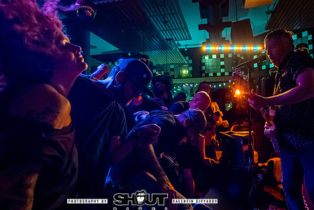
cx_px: 193
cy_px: 108
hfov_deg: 75.0
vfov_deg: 55.2
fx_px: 201
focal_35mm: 23
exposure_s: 1/200
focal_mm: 14
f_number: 2.8
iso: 3200
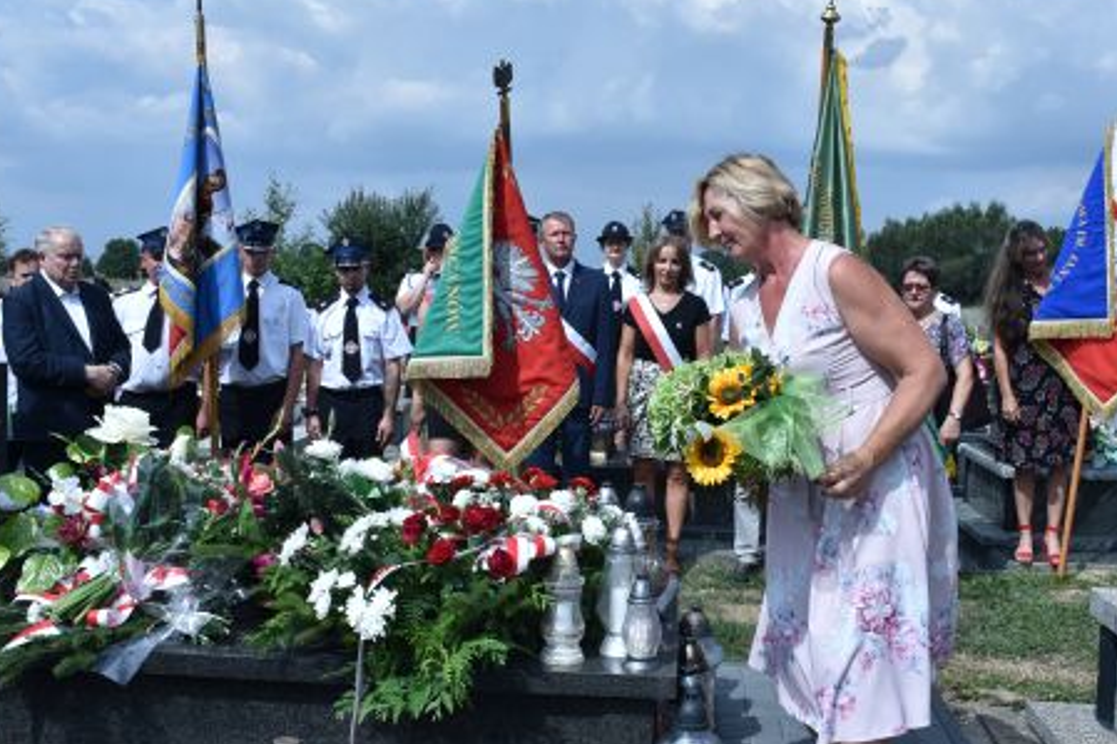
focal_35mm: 42
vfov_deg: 31.9
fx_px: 1303
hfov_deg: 46.3
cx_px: 614
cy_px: 348
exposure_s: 1/125
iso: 100
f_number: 14
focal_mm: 29
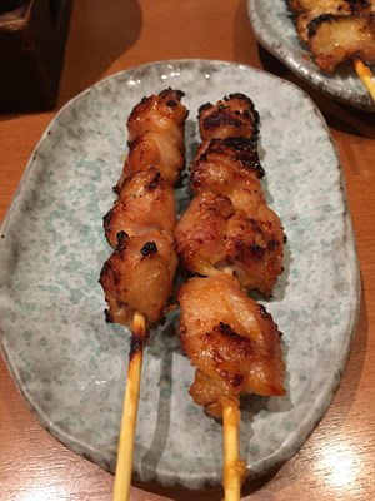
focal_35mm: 29
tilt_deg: -52.6
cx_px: 188
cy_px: 250
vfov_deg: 61.7
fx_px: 419
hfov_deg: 48.2
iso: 50
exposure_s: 1/4
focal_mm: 4.15
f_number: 2.2
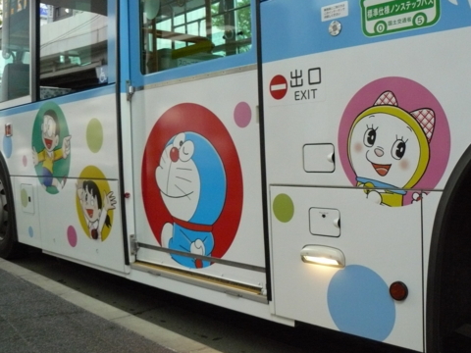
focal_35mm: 39
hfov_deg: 47.9
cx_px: 236
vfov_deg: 36.8
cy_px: 176
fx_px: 531
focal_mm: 6
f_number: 2.8
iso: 400
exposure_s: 1/25
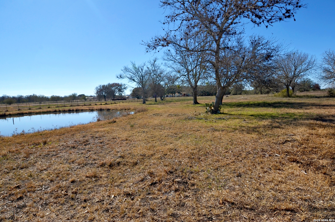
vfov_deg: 67.1
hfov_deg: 90.1
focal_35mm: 18
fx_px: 167
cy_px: 111
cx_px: 168
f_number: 8
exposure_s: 1/1250
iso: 200
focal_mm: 12
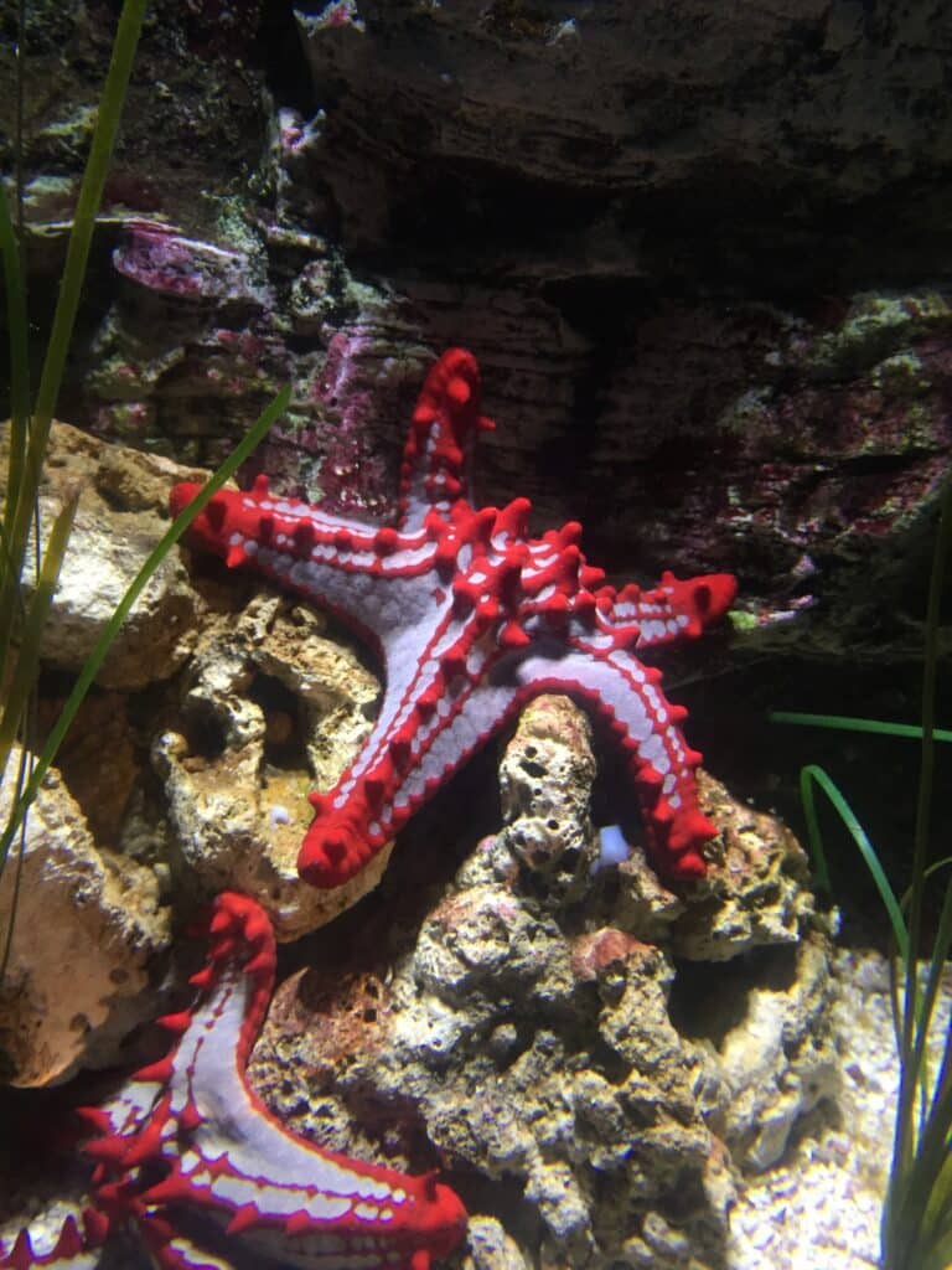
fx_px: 1063
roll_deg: -1.1
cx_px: 476
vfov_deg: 61.7
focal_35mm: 29
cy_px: 635
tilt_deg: -21.6
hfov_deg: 48.2
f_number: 2.2
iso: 64
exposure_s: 1/33
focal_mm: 4.15
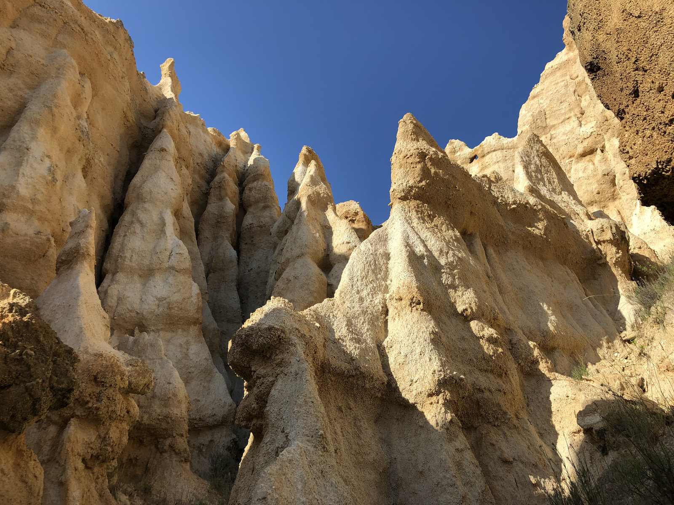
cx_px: 337
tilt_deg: +29.0
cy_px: 252
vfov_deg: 49.7
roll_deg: +3.0
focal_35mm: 28
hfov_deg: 63.4
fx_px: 545
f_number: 1.8
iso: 20
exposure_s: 1/1453
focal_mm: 4
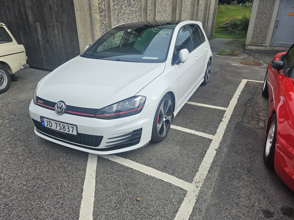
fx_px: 204
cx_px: 147
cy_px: 110
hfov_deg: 71.6
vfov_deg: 56.8
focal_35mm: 24
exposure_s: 1/2384
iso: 50
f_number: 1.8
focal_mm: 5
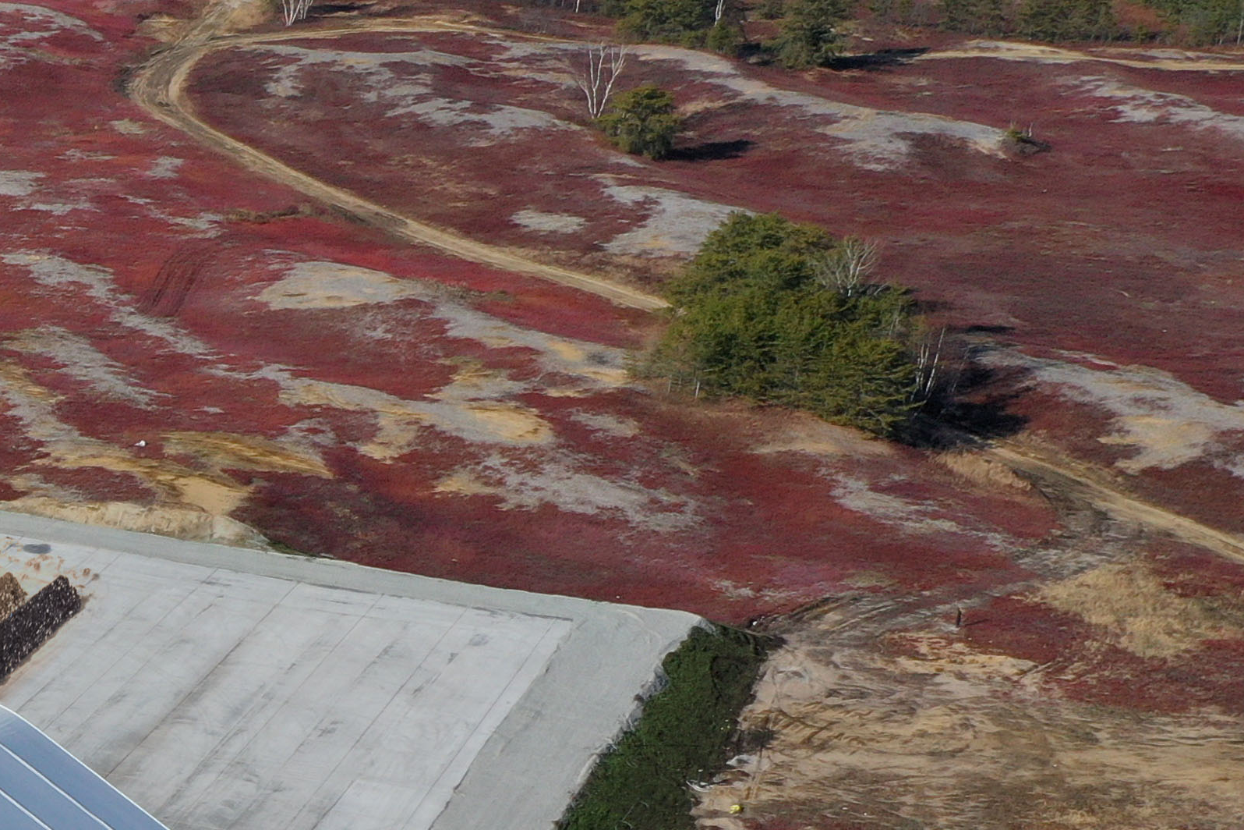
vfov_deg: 14.1
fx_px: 3317
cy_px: 768
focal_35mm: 96
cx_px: -850
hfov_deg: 17.9
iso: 100
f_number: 6.3
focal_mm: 10.26
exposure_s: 1/500
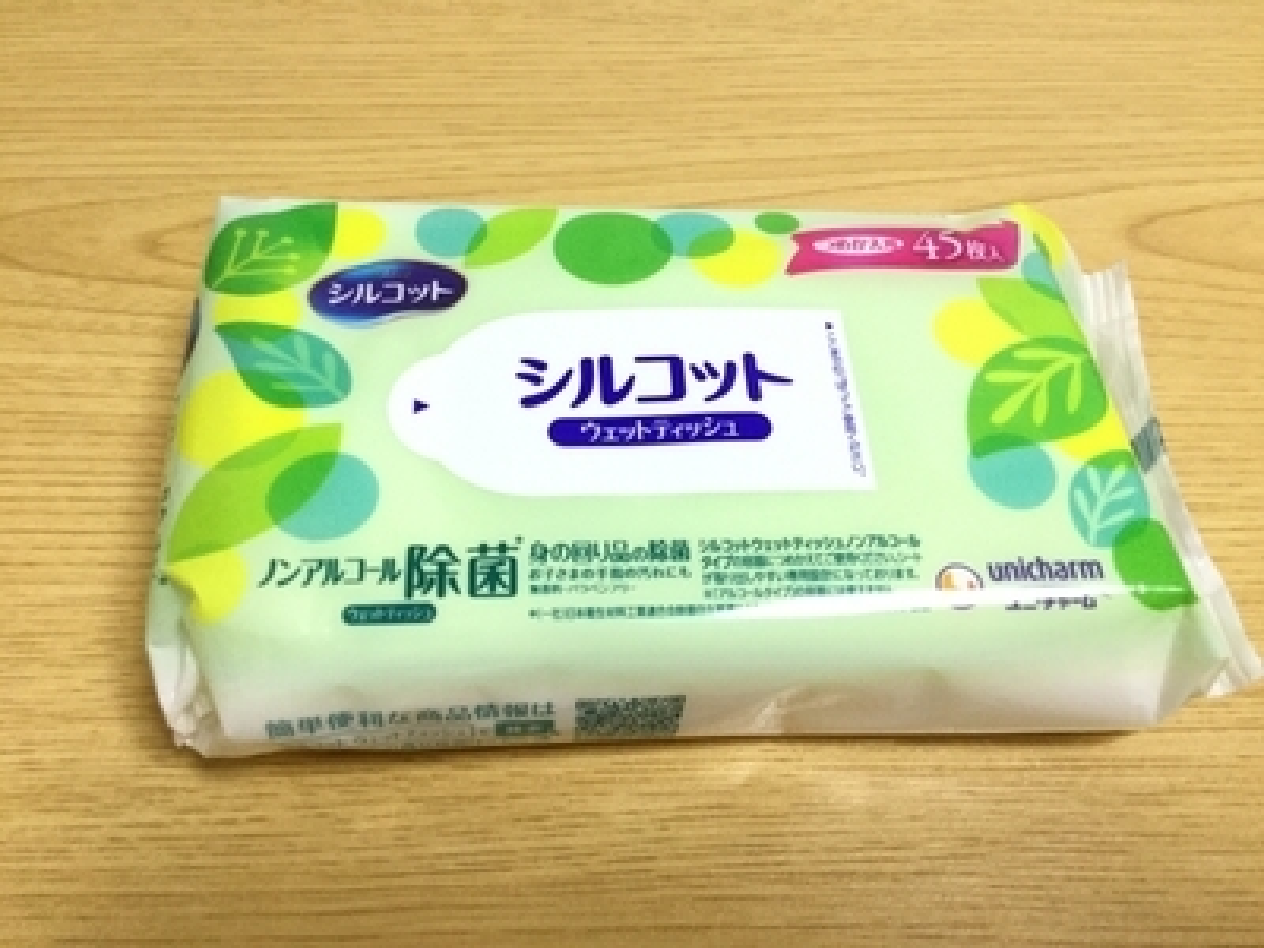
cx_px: 632
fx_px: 1132
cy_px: 474
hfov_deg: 58.4
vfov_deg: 45.4
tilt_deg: -56.0
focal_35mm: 31
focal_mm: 3.3
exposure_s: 1/30
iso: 40
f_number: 2.4
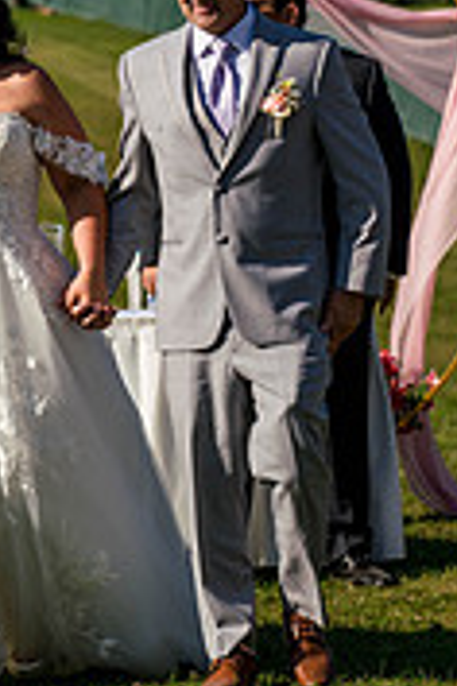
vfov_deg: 7.9
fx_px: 4931
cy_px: 182
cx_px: -27
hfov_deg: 5.3
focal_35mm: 259
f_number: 5
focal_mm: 102
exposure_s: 1/2000
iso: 250
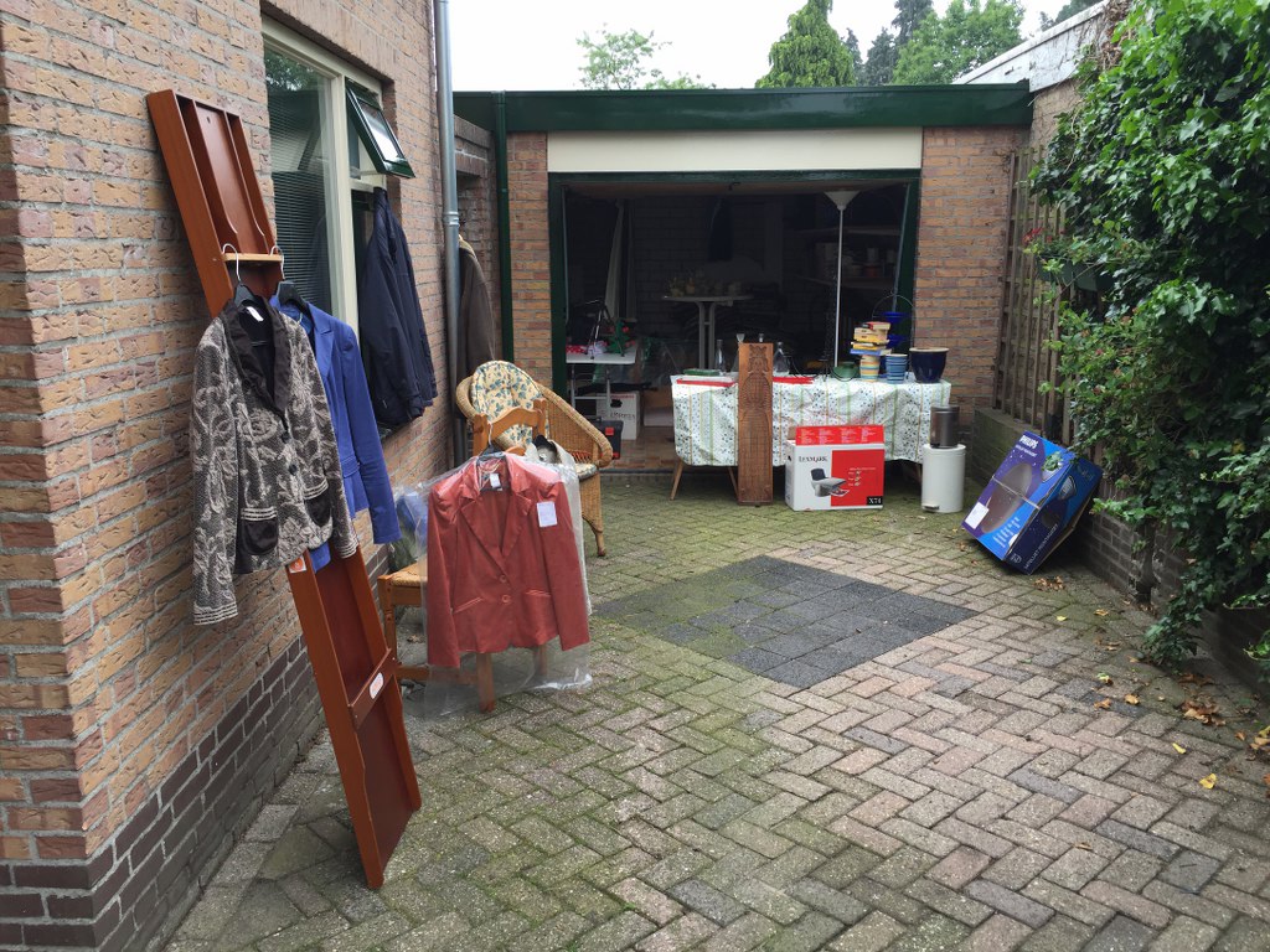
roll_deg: -0.5
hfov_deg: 61.7
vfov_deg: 48.2
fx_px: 1064
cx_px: 635
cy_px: 476
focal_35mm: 29
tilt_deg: -10.9
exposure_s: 1/203
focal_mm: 4.15
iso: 32
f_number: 2.2
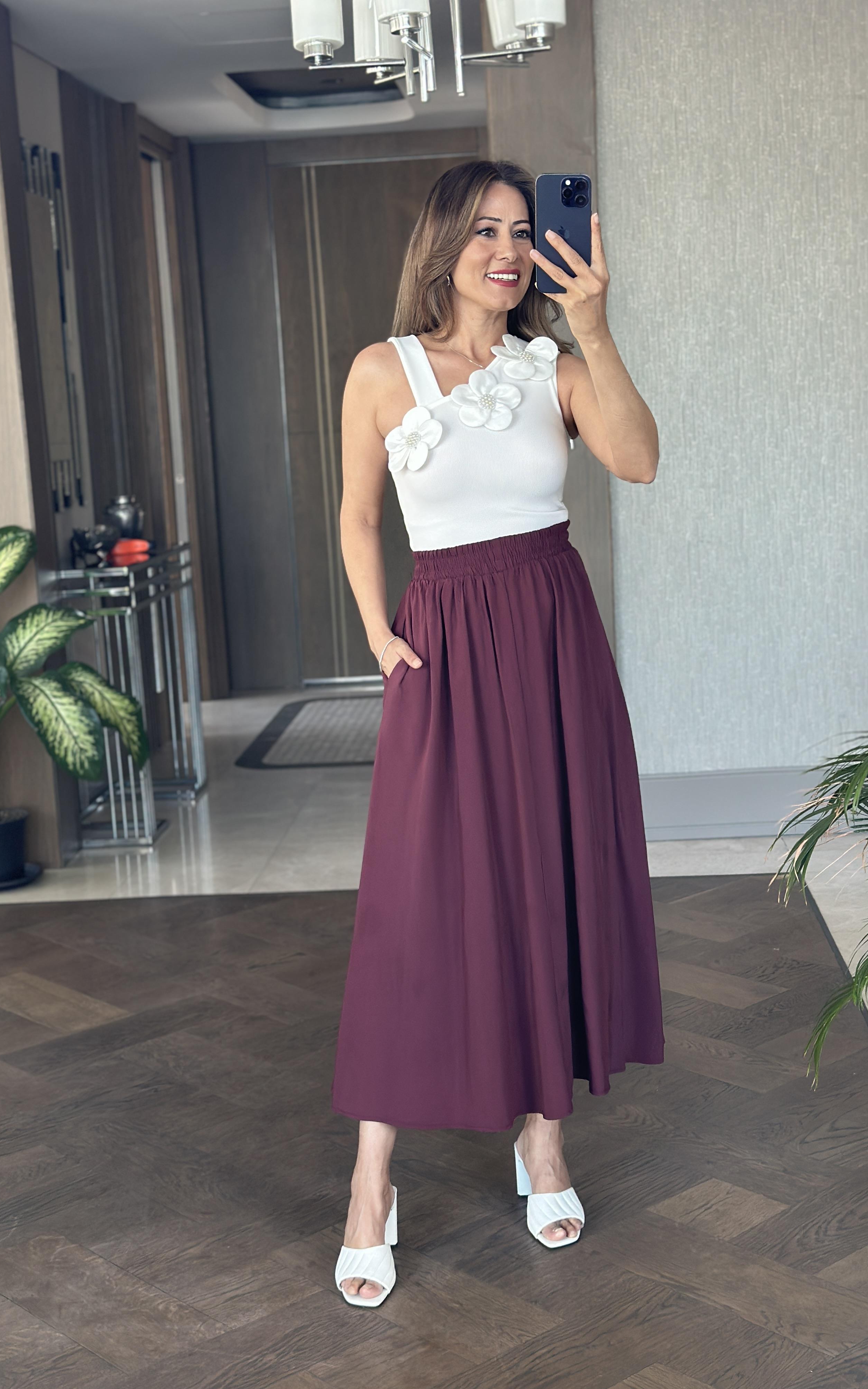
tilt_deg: -18.2
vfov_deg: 39.6
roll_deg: +2.2
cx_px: 473
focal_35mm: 51
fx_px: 1931
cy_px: 696
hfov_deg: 25.3
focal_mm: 6.86
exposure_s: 1/60
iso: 125
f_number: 1.78
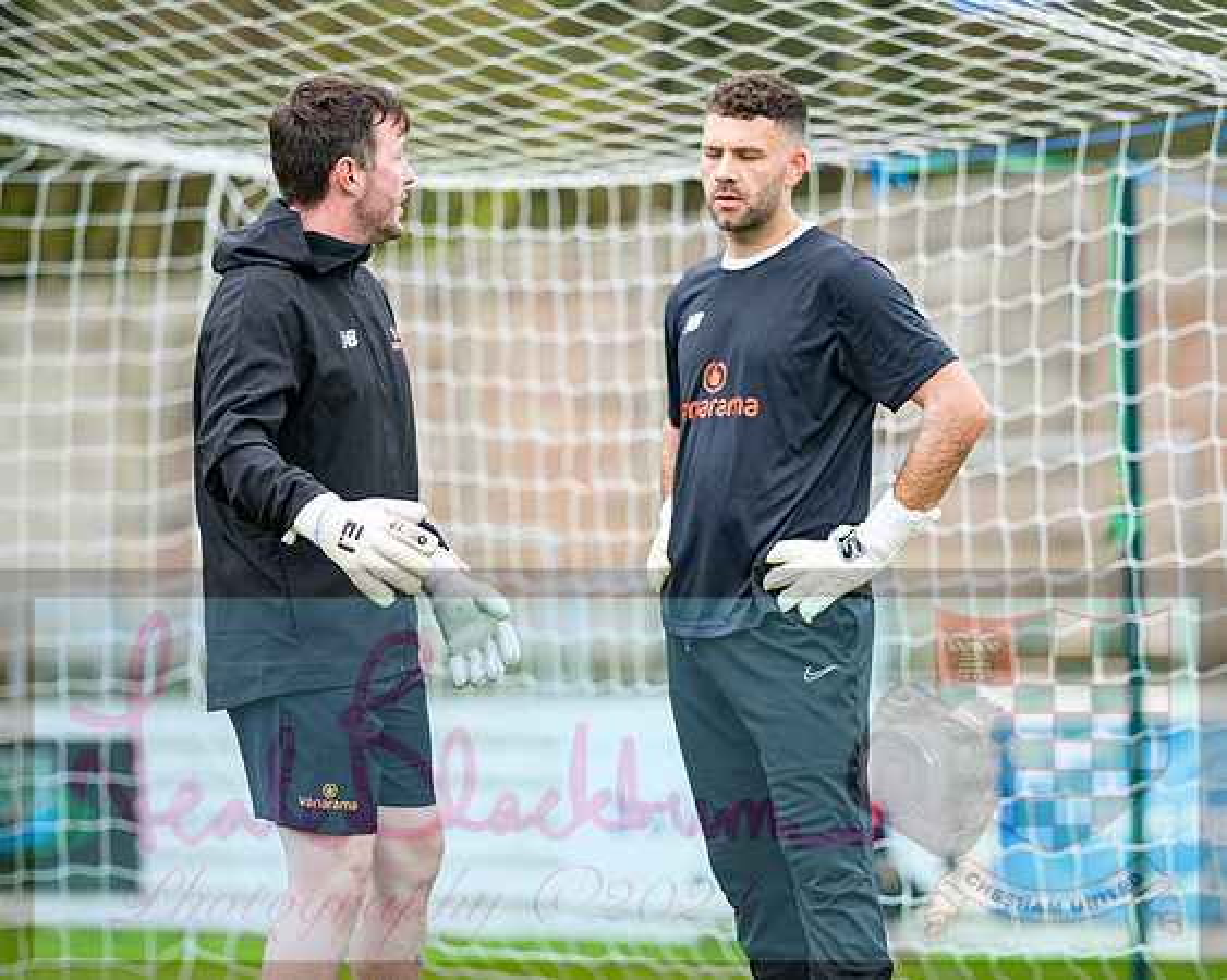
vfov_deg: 9.3
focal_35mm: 166
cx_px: 706
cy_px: 464
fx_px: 6041
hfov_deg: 11.6
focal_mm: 135
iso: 400
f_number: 1.8
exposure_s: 1/2000
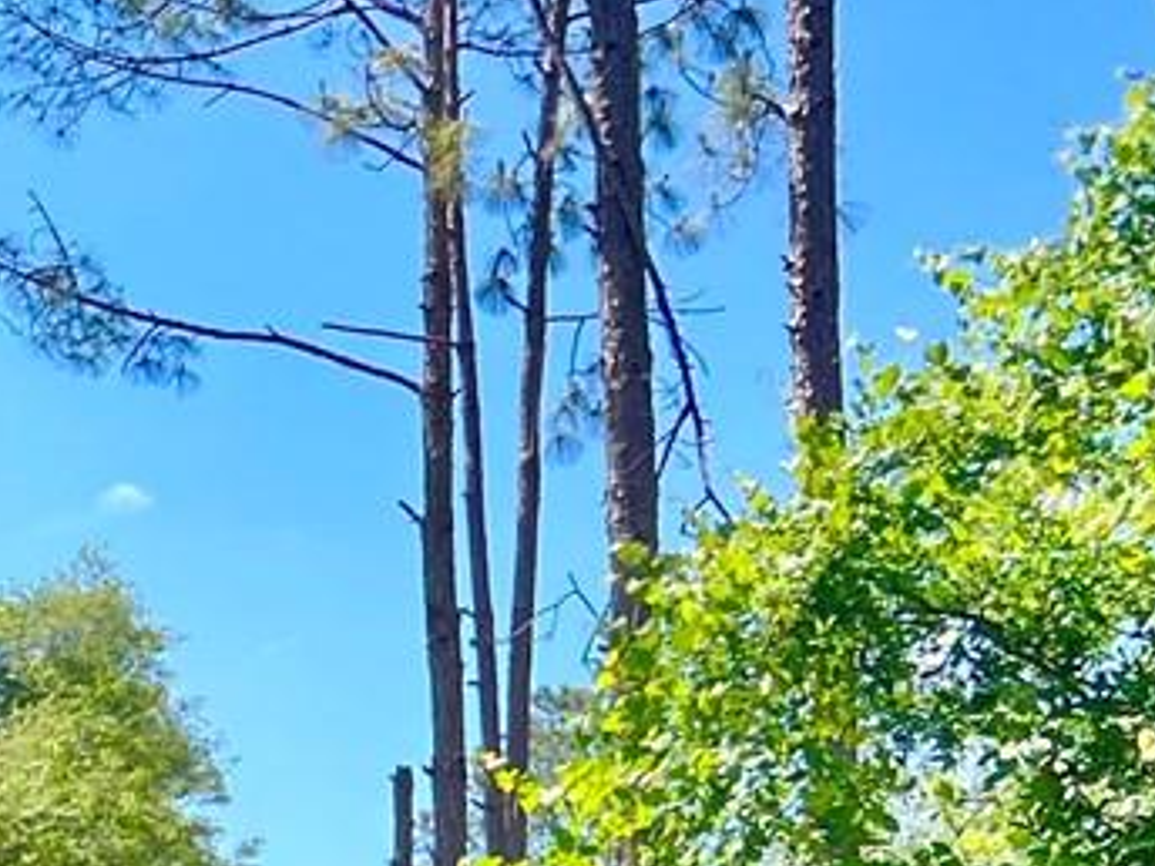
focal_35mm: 121
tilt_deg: +10.6
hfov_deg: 14.9
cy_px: 926
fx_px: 4037
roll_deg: -1.5
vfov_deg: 12.1
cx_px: -672
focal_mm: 5.7
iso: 50
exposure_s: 1/1224
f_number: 1.5
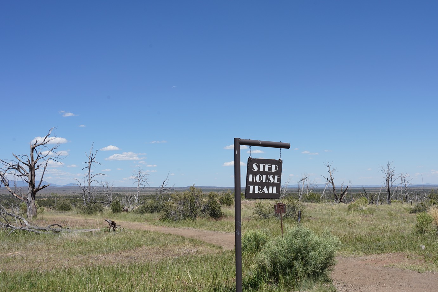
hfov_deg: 46.0
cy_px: 175
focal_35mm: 42
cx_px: 271
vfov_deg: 31.8
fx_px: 511
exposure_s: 1/100
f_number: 16
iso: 100
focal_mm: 29
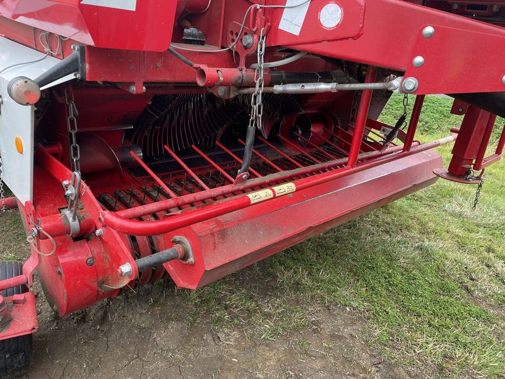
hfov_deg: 67.3
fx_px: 379
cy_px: 190
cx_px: 252
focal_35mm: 26
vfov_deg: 53.1
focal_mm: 4.2
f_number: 1.6
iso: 64
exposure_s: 1/121
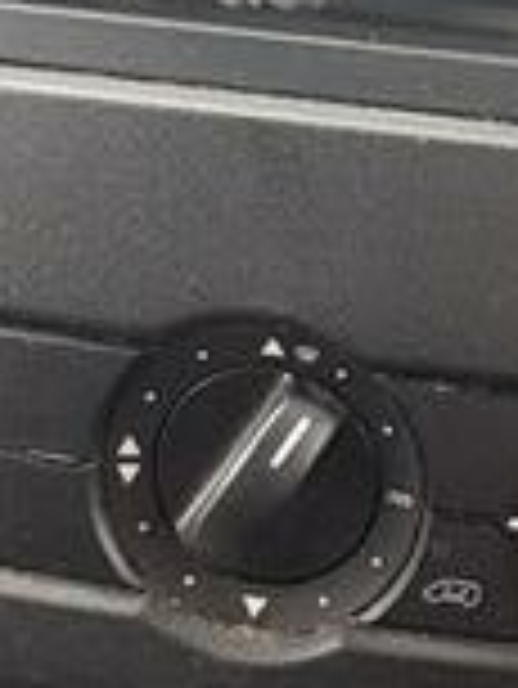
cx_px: 500
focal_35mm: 82
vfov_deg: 23.6
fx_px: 1634
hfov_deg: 17.6
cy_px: 193
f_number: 2.2
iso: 160
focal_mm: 2.22
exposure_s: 1/99
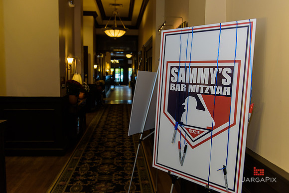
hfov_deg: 58.7
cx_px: 144
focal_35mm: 32
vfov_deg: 41.1
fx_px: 257
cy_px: 96
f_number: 3.2
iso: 1250
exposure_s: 1/125
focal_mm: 32
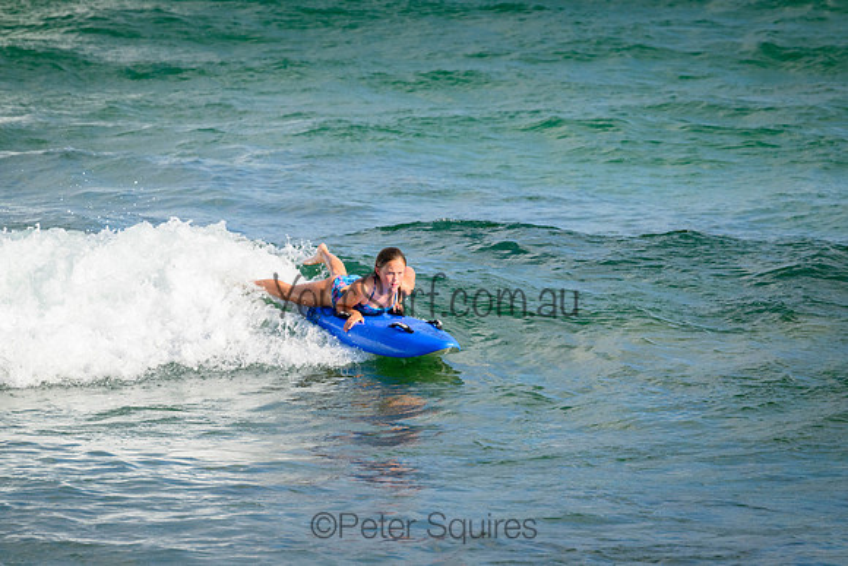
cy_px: 283
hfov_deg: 2.7
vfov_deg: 1.8
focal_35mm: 760
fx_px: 17906
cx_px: 424
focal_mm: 760
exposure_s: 1/2000
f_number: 11
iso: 1250
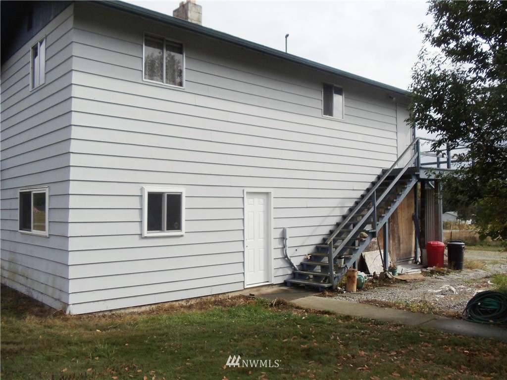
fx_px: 644
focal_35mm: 44
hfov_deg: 42.9
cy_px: 190
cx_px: 254
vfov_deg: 32.9
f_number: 7.1
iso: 100
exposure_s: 1/500
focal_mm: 6
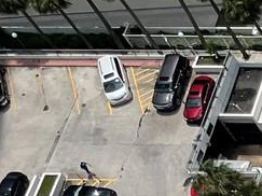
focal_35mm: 171
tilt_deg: -58.7
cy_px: 295
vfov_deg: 8.5
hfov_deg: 8.8
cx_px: 855
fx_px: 1294
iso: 32
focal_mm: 4.2
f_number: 1.6
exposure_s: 1/7299
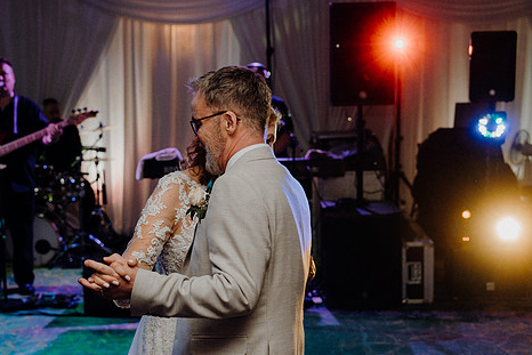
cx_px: 229
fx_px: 902
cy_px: 209
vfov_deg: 22.2
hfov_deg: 32.8
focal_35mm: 61
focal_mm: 49
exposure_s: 1/200
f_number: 3.5
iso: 2500
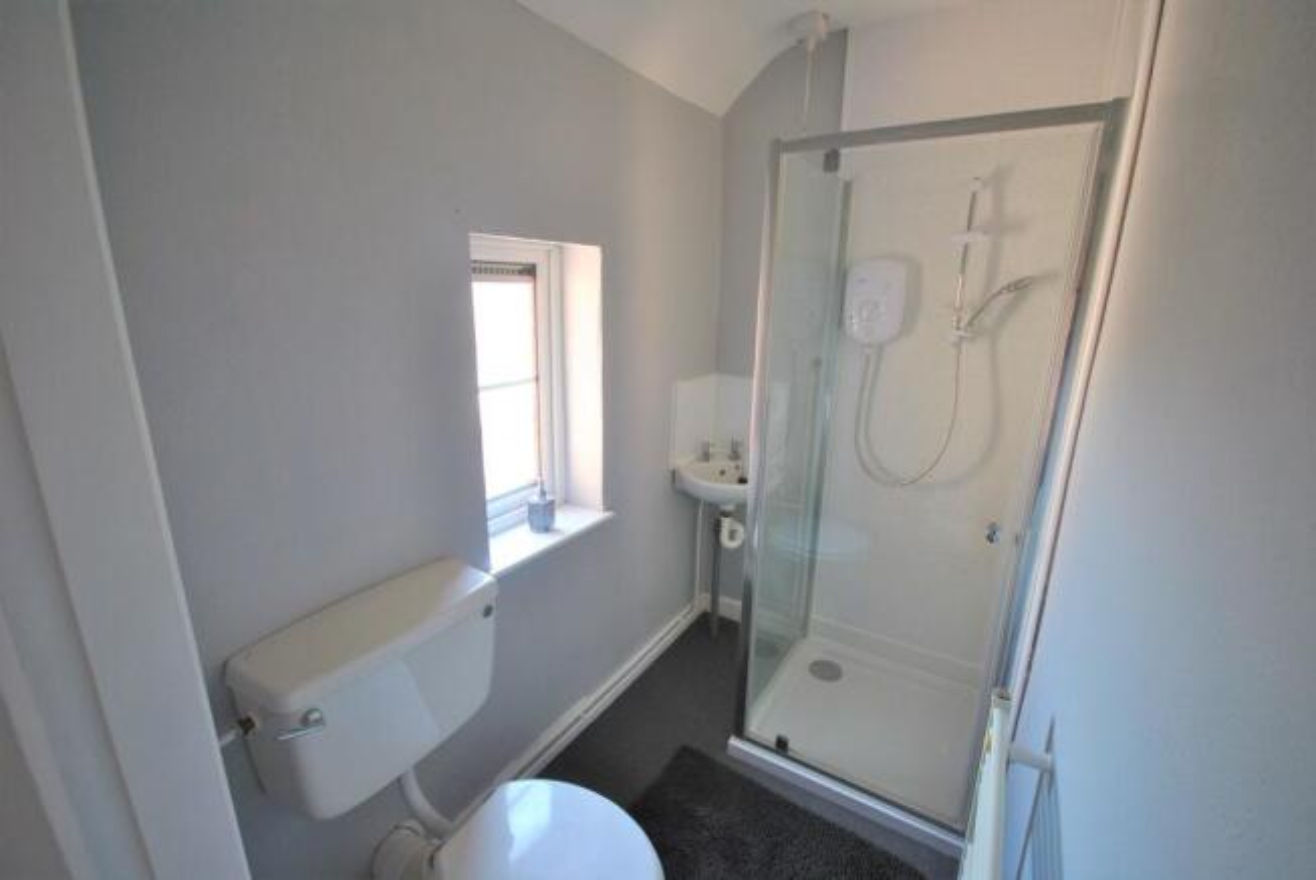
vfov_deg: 77.5
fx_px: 549
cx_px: 658
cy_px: 440
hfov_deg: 100.3
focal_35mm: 15
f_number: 4
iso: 200
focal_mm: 10
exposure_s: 1/30
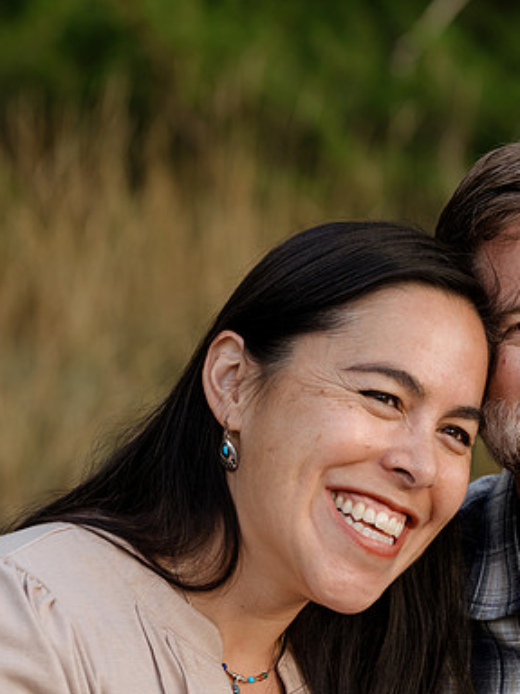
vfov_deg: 9.9
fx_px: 3986
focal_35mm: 199
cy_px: 348
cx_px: 426
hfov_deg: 7.5
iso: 1000
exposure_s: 1/200
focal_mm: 137
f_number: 5.6
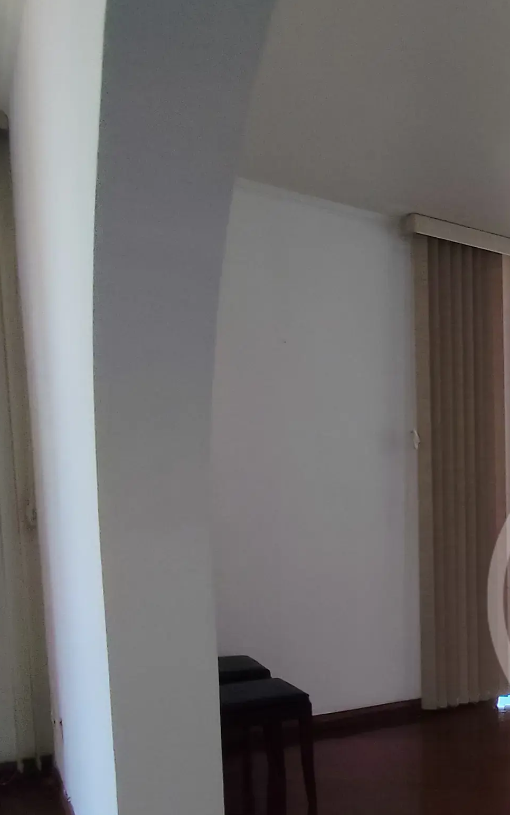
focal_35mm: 36
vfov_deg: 52.0
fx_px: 801
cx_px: 657
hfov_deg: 29.0
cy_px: 598
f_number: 2.2
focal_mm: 1.65
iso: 50
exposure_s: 1/120
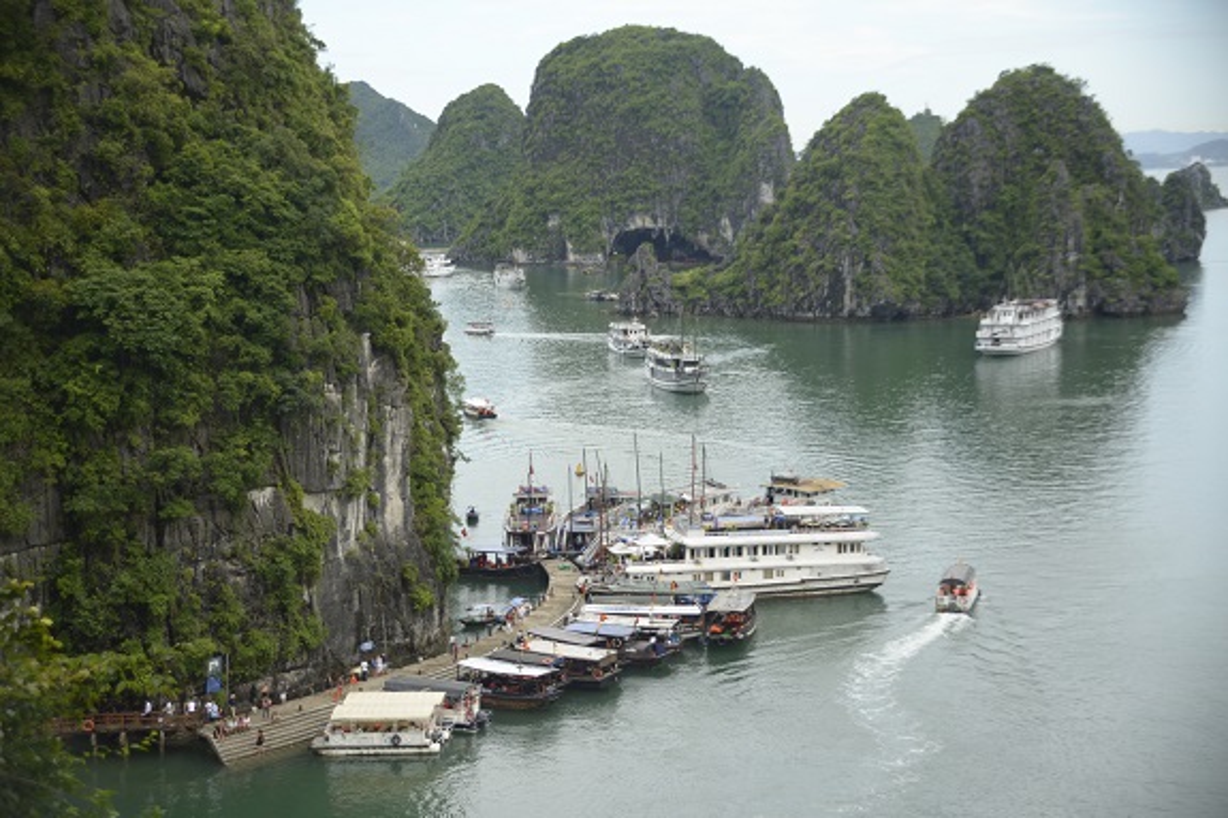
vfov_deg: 20.9
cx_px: 614
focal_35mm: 65
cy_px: 409
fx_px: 2216
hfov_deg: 31.0
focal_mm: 65
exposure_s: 1/400
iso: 200
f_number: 22
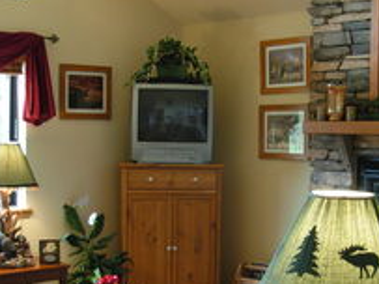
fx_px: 755
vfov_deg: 21.2
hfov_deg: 28.1
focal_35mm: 69
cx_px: 239
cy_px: 194
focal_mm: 6.3
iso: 205
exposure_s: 1/11.3
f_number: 2.9
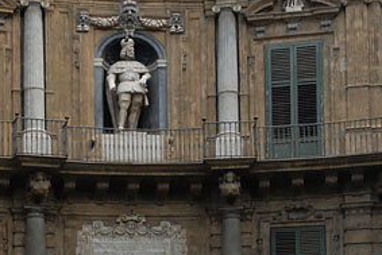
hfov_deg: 25.4
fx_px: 839
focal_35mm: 79
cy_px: 45
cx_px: 110
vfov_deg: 17.1
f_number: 4.5
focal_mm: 24
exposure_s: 1/640
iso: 400
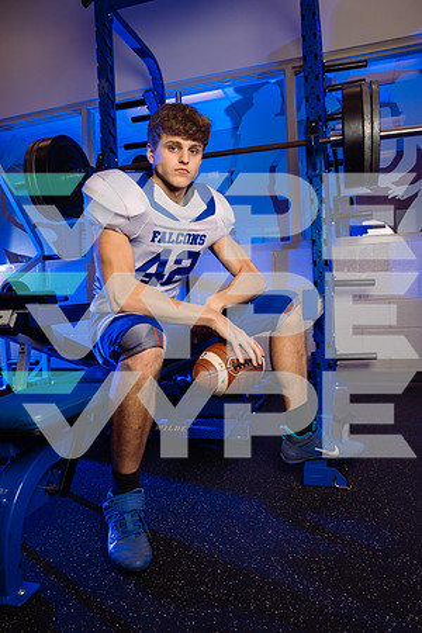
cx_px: 211
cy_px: 316
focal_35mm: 26
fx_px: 457
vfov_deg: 69.4
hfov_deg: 49.6
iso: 400
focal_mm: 26
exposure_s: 1/200
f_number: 7.1
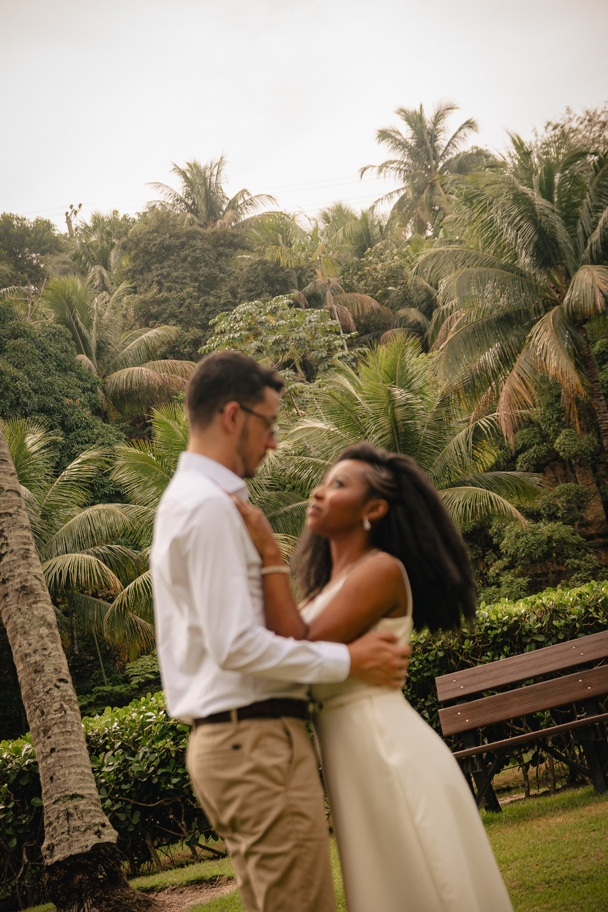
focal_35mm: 69
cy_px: 456
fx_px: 1748
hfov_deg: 19.7
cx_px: 304
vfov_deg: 29.2
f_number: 2.8
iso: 100
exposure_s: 1/640
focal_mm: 46
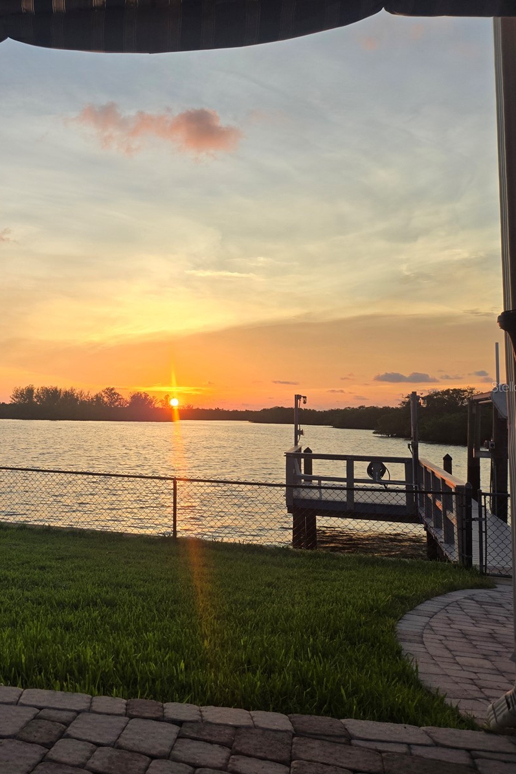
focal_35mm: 32
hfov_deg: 37.8
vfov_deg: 58.7
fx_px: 688
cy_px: 386
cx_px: 34
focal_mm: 5.4
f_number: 1.8
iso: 25
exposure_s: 1/593
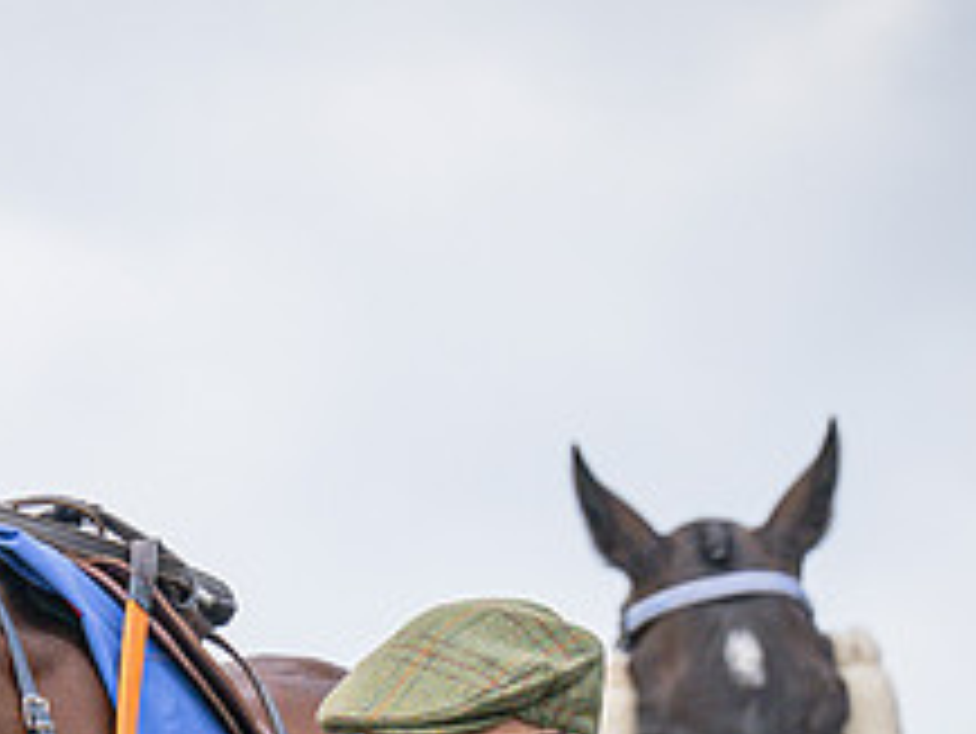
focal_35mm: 797
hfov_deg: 2.5
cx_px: 147
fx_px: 22484
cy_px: 883
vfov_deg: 1.9
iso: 400
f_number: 5
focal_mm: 175
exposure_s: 1/1600
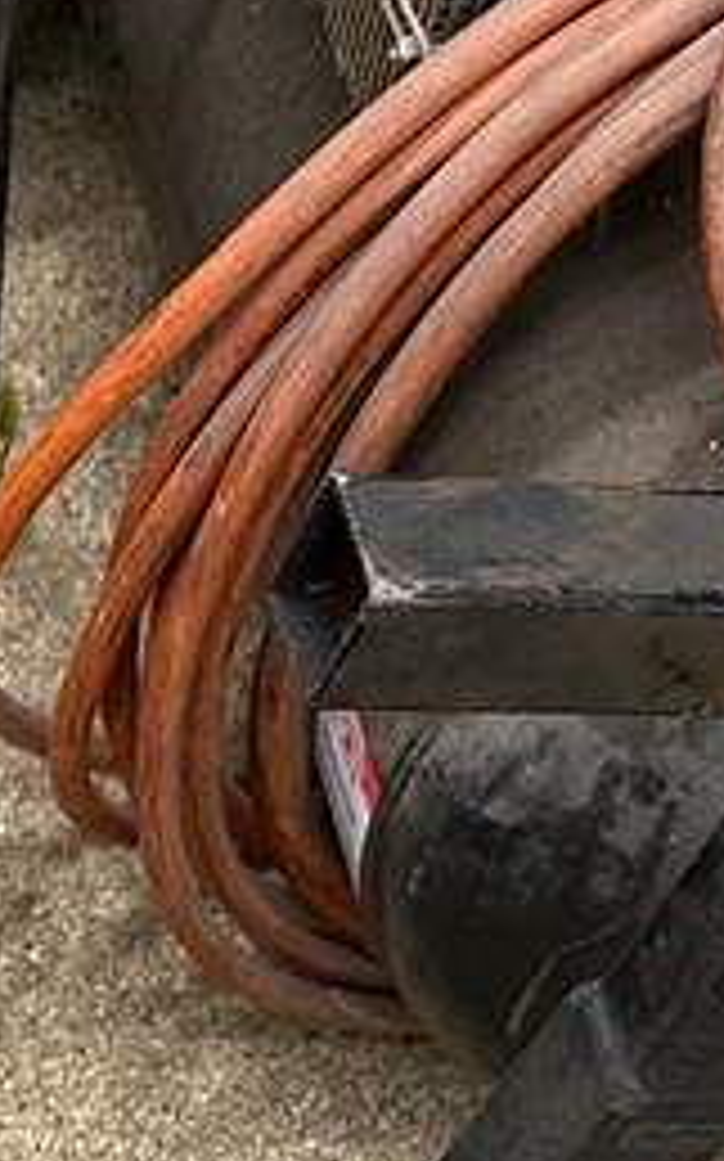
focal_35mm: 101
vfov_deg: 18.5
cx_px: -445
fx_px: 3192
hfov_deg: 12.2
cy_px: 1696
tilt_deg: -63.5
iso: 200
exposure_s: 1/60
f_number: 1.78
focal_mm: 6.86
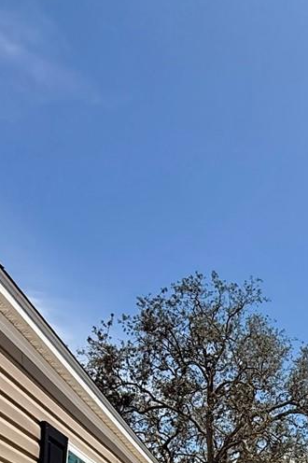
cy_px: 526
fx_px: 604
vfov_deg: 35.1
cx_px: 342
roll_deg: -0.9
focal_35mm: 47
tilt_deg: +6.7
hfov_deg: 26.3
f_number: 2.2
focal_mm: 2.22
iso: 50
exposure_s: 1/2611
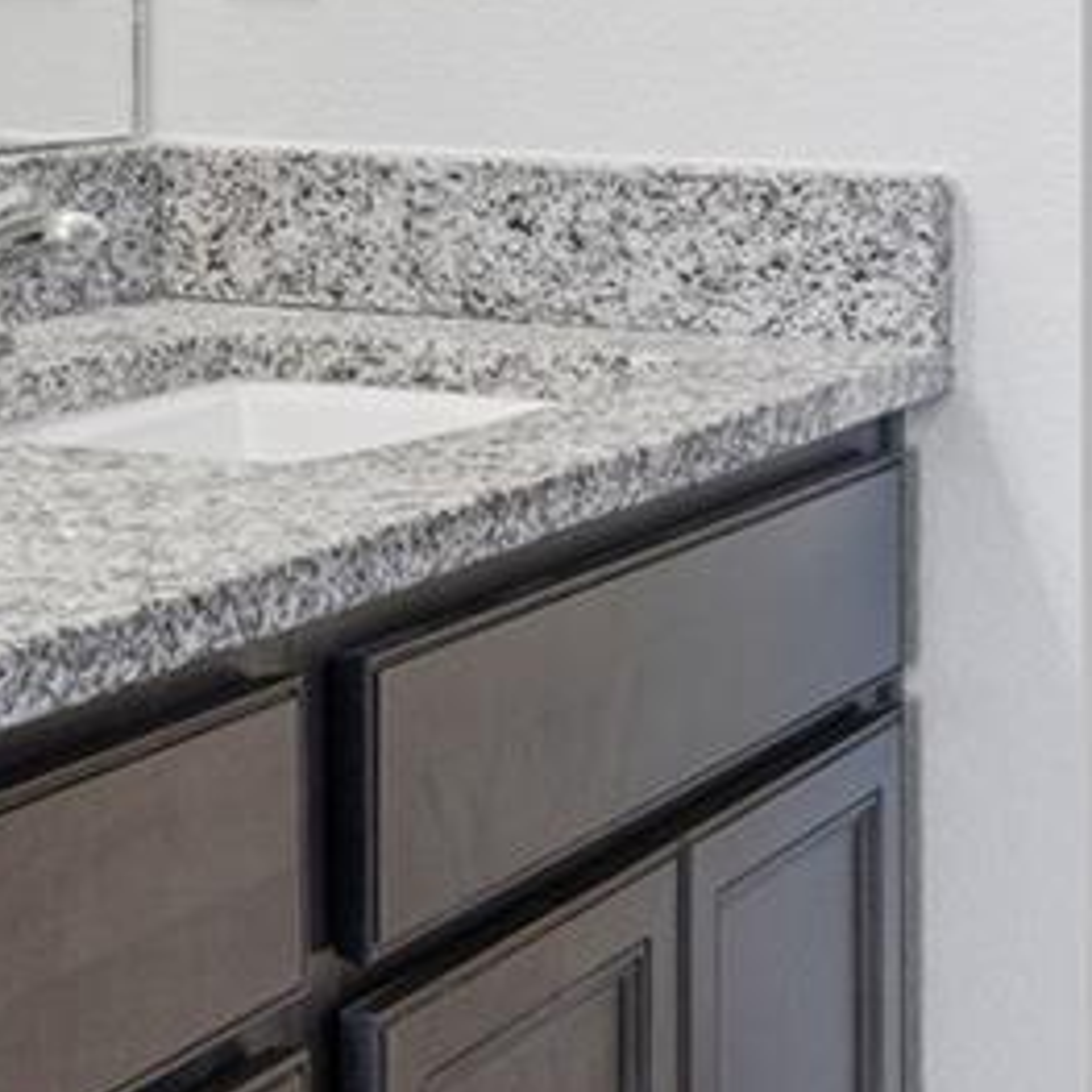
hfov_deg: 19.7
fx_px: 3141
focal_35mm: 88
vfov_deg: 18.8
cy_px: -160
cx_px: 477
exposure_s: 1/60
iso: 500
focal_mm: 17
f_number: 8
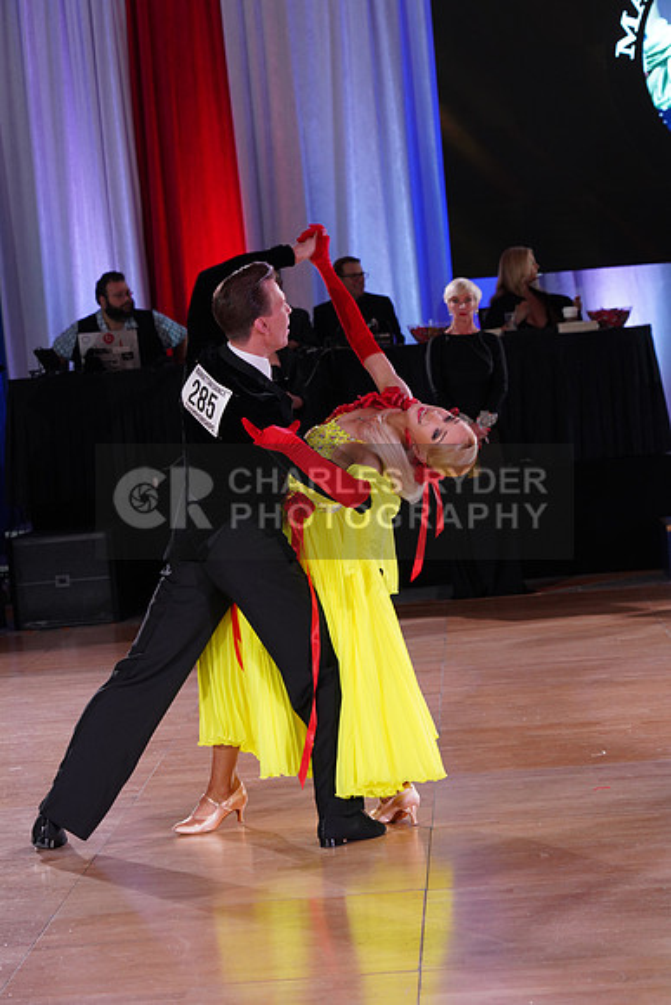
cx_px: 336
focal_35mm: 105
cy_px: 502
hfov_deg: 13.0
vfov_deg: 19.5
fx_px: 2934
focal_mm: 105
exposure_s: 1/160
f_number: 5.6
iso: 1600
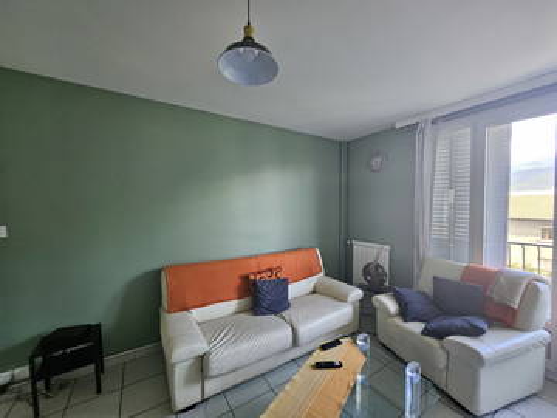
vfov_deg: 89.9
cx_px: 278
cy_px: 209
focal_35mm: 13
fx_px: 209
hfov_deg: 106.2
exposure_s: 1/50
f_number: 2.2
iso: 160
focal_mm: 1.7
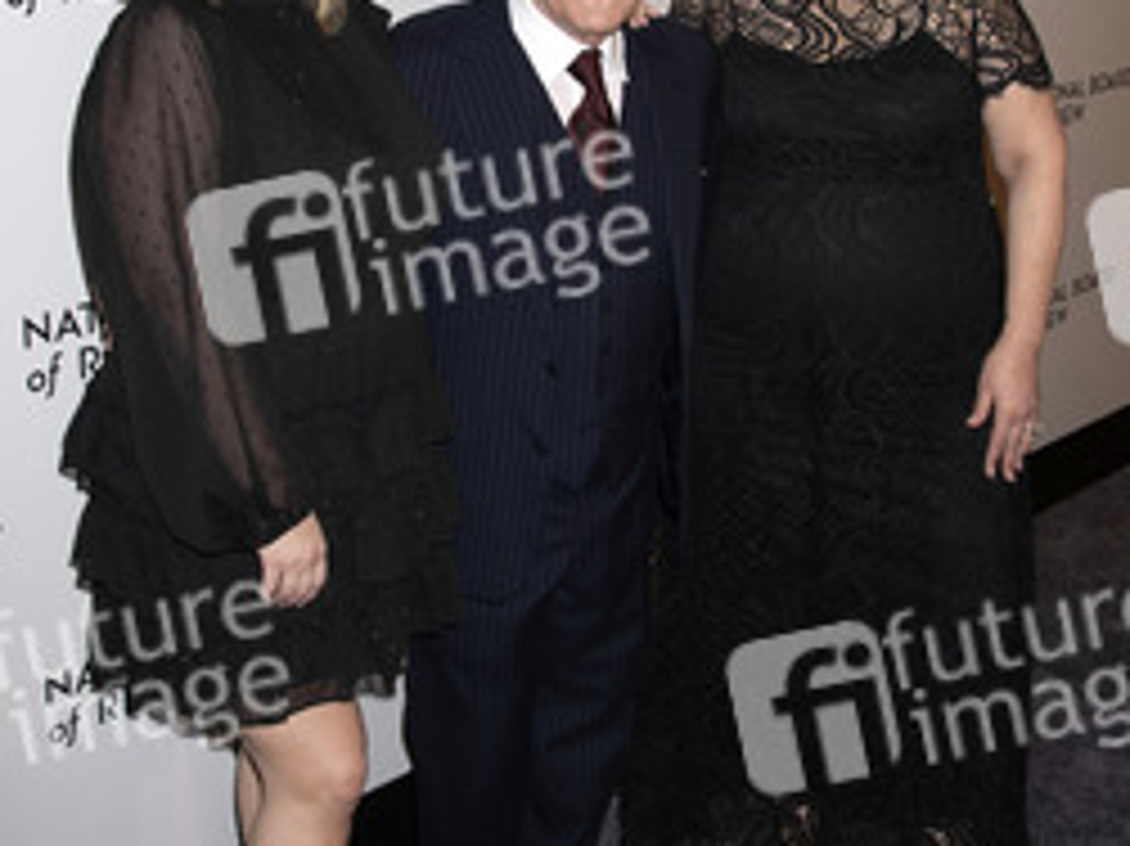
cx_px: 551
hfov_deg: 41.3
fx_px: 1501
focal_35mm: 46
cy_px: 464
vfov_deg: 31.5
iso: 400
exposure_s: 1/200
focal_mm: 30
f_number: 7.1
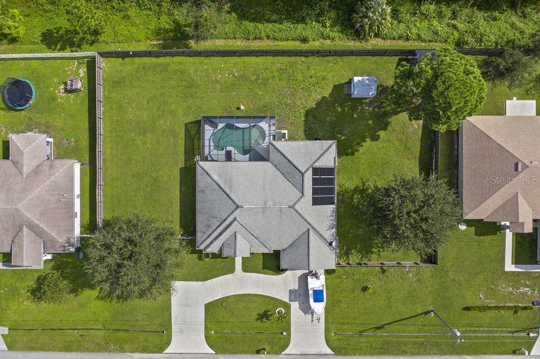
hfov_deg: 65.5
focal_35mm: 28
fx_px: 420
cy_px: 180
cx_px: 270
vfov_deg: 46.3
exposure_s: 1/2000
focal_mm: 10.26
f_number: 2.8
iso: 100
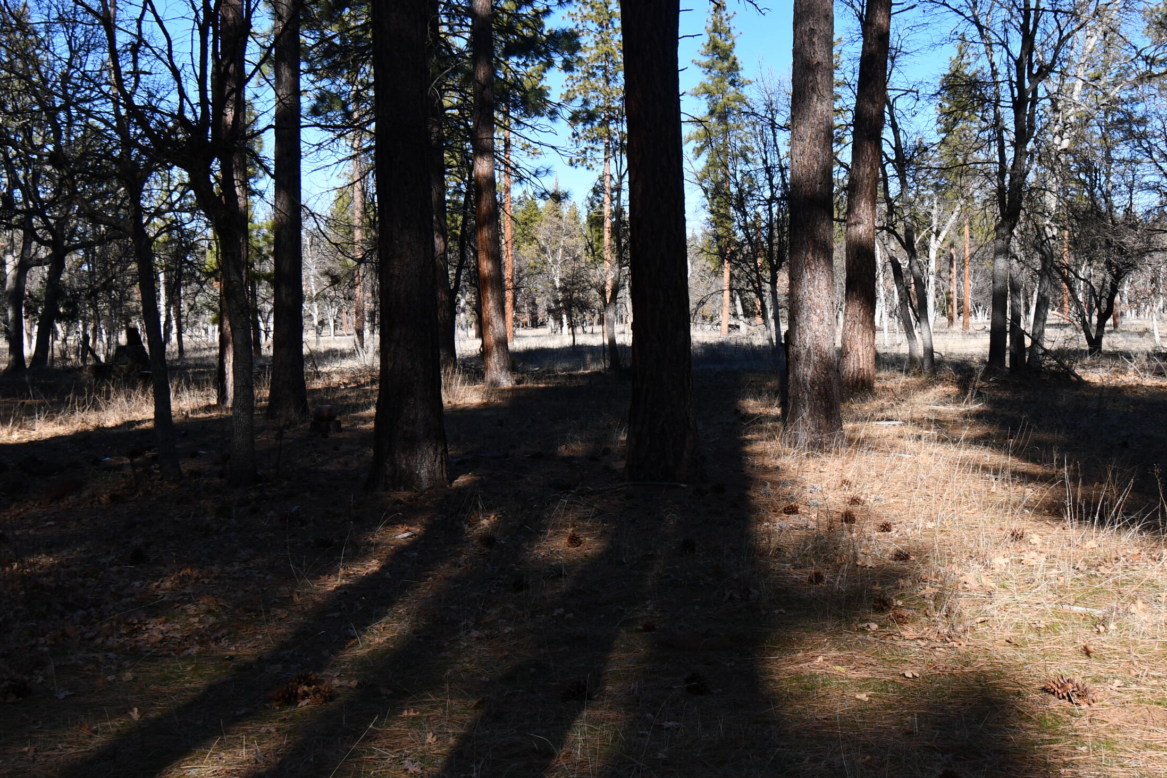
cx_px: 643
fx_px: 1329
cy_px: 274
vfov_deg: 32.4
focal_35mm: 41
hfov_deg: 47.3
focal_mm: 20
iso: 100
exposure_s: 1/200
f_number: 7.1
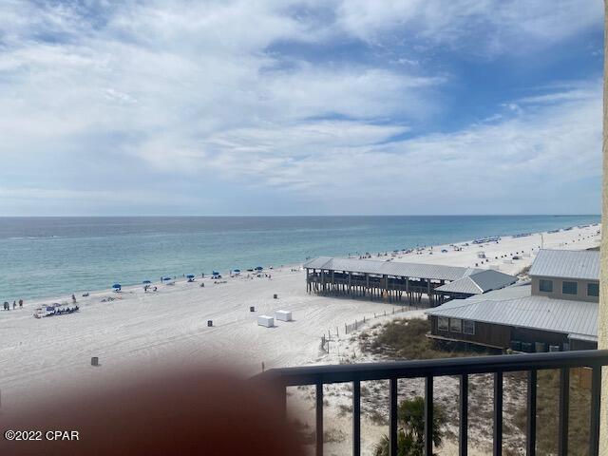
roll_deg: +0.0
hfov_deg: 67.3
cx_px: 304
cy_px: 228
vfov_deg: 53.1
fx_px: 457
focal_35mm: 26
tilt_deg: -2.3
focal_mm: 4.25
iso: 32
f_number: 1.8
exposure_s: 1/7692
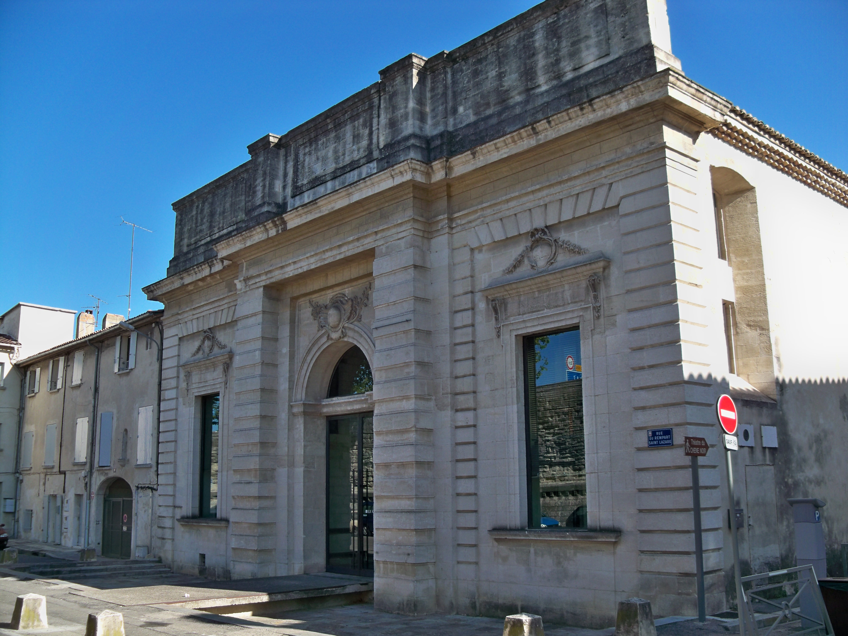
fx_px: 857
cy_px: 318
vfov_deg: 40.7
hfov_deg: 52.6
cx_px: 424
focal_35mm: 35
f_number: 3.5
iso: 80
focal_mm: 6.2
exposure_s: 1/320
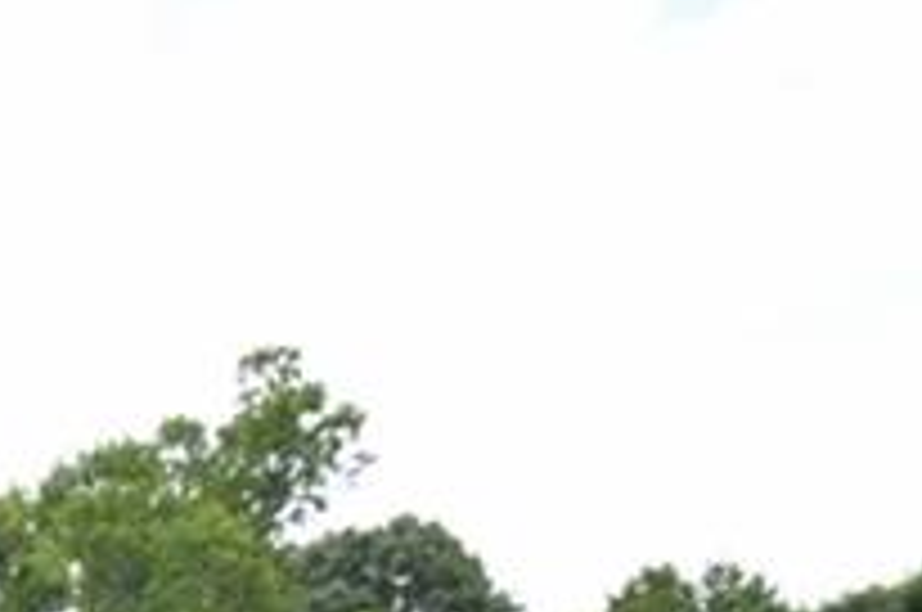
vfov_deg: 13.2
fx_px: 2205
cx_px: -1201
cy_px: 1300
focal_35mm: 86
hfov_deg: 15.3
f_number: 8
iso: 320
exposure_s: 1/250
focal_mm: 11.5
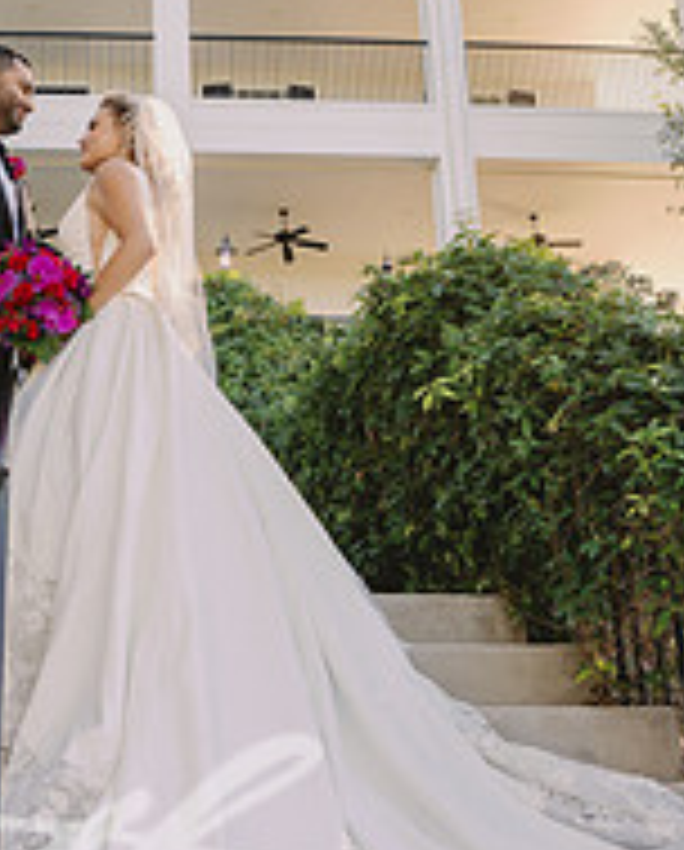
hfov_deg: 31.3
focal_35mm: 46
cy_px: 479
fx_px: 1160
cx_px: 63
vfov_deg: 40.2
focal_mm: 16
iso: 400
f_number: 4.5
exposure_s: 1/320
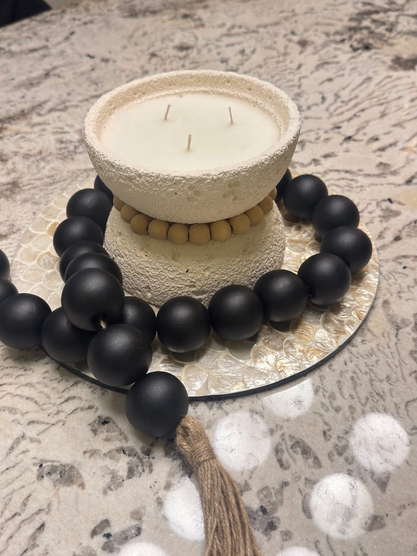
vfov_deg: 52.6
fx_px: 562
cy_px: 278
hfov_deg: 40.7
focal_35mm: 35
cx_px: 208
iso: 125
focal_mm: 6.76
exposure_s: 1/50
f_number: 1.78
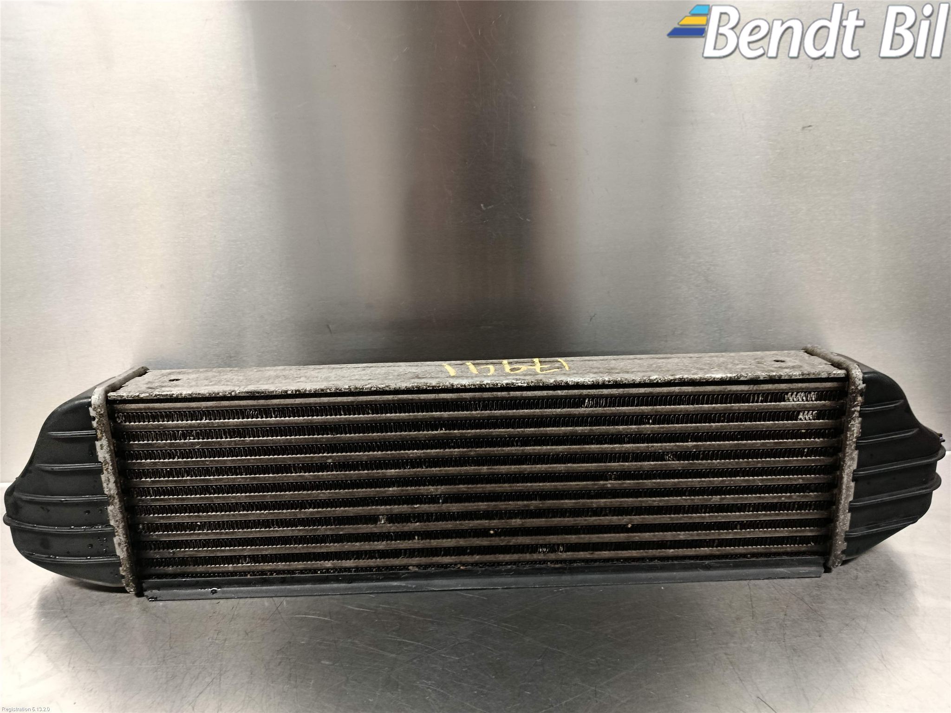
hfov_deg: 71.6
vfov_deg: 56.8
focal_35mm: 24
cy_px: 356
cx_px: 476
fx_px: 659
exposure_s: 1/33.3
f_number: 1.7
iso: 1081
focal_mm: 5.24
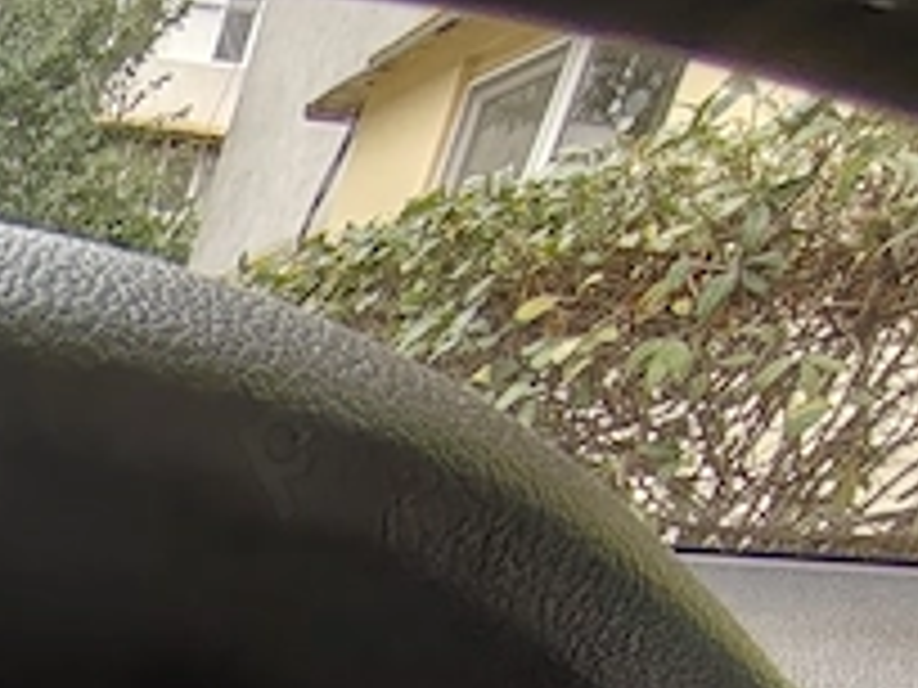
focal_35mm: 50
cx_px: -428
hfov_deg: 27.5
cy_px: 1007
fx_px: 1326
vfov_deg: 23.7
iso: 459
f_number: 2.2
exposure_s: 1/33.3
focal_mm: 1.42
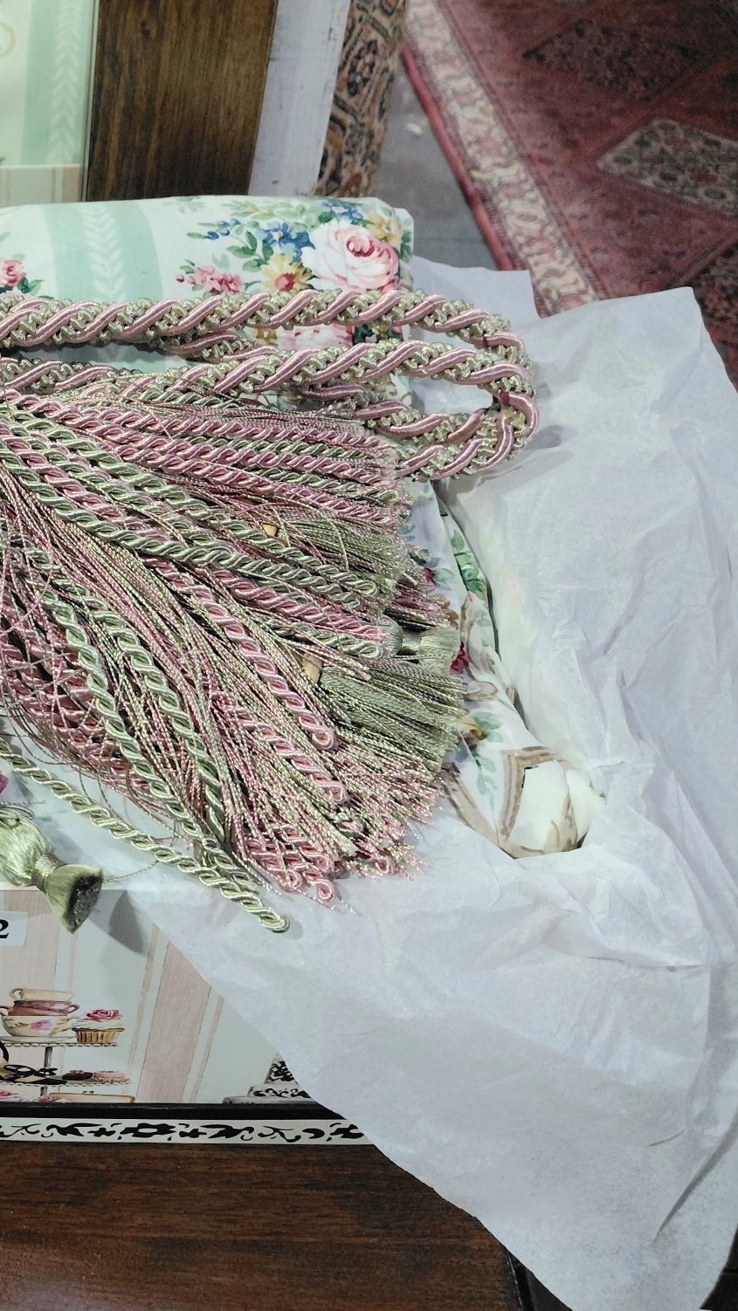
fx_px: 1287
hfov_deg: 28.3
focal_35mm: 37
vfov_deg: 54.0
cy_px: 657
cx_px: -122
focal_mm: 4.69
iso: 125
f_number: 1.8
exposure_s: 1/120
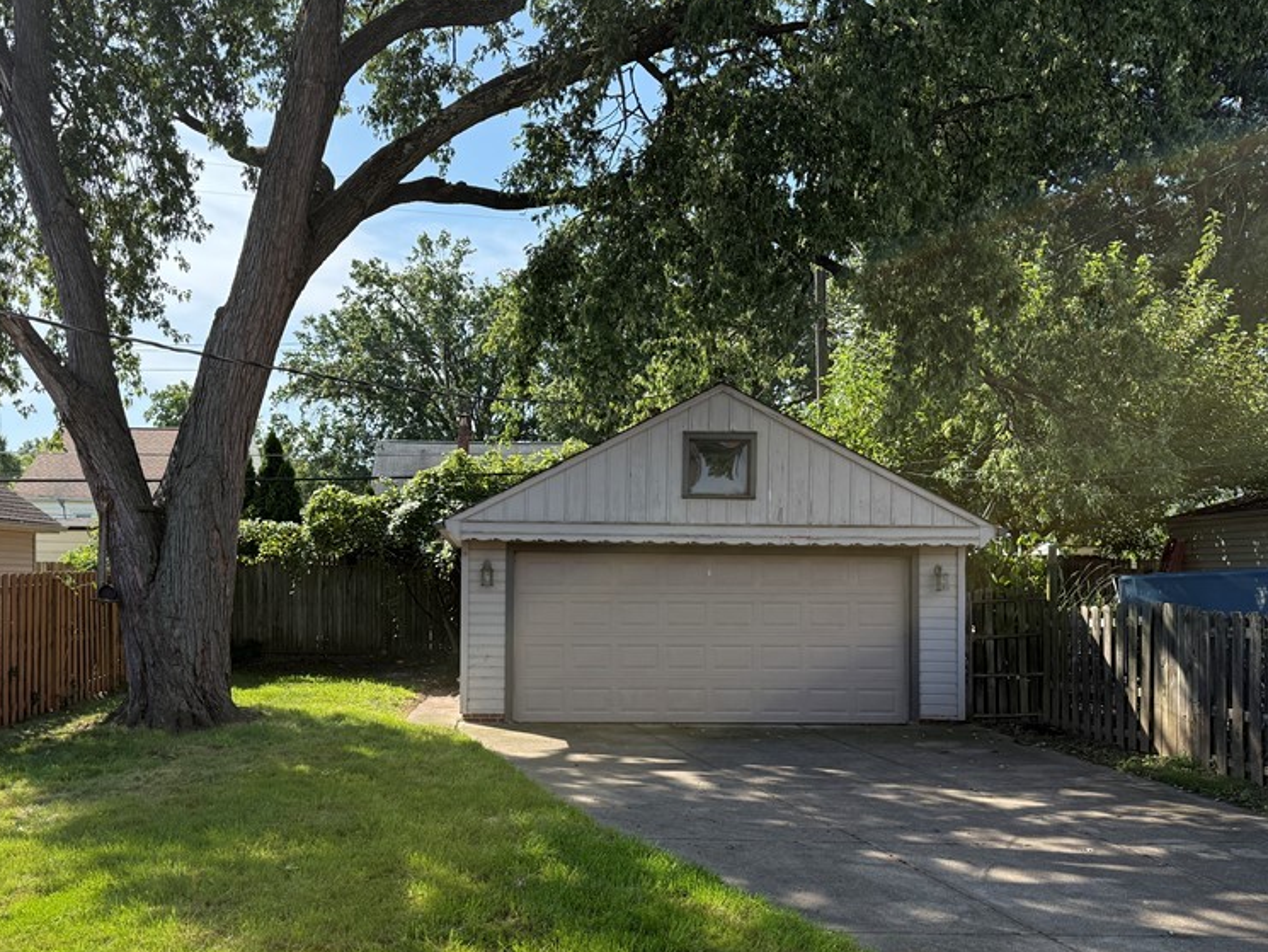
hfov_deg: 54.9
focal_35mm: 33
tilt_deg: -4.2
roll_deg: -0.4
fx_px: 1209
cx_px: 505
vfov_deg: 42.6
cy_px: 603
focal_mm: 6.76
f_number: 1.78
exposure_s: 1/2445
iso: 100
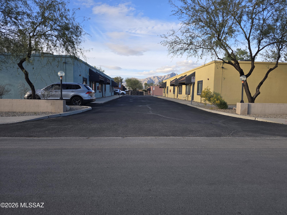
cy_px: 108
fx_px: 191
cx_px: 144
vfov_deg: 58.9
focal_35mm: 23
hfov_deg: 73.9
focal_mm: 6.3
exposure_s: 1/270
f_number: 1.7
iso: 12
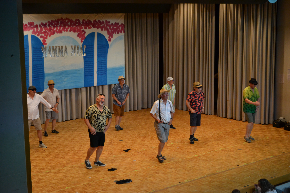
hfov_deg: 35.1
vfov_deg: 23.8
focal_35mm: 57
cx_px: 145
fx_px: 459
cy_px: 96
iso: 1600
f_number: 5
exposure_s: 1/500
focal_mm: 38
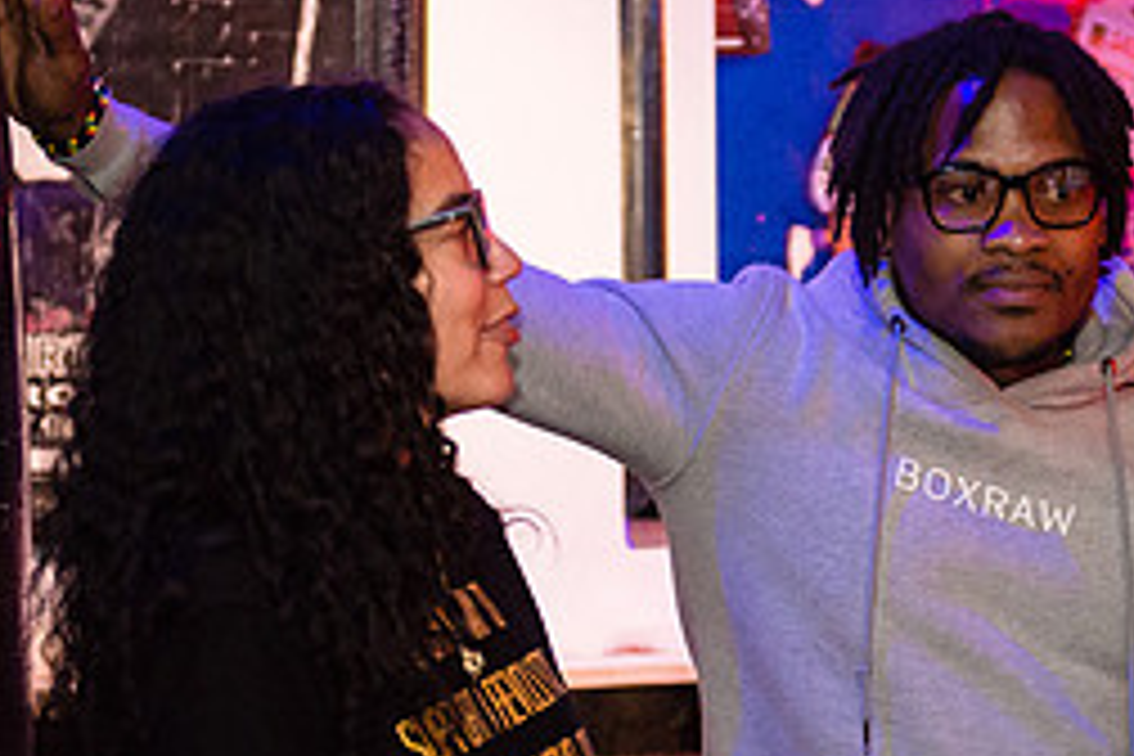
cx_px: 826
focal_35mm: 134
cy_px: 564
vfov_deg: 10.2
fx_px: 4221
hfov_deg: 15.2
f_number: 2.8
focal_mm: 55
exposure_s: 1/400
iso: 5000
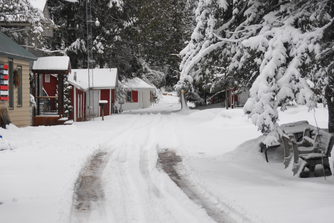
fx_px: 1044
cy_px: 112
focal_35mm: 112
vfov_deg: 12.2
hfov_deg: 18.2
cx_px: 167
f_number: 5.6
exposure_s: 1/125
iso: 125
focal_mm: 75
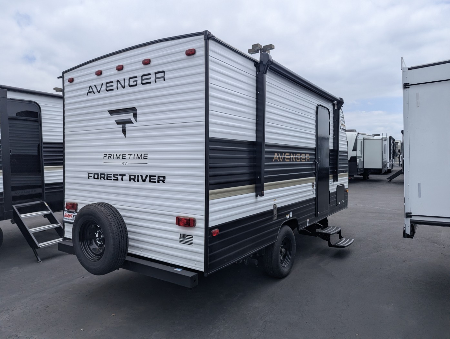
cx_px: 225
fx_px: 312
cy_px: 170
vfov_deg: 56.9
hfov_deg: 71.5
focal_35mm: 24
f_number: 1.85
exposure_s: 1/2976
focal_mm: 6.81
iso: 48
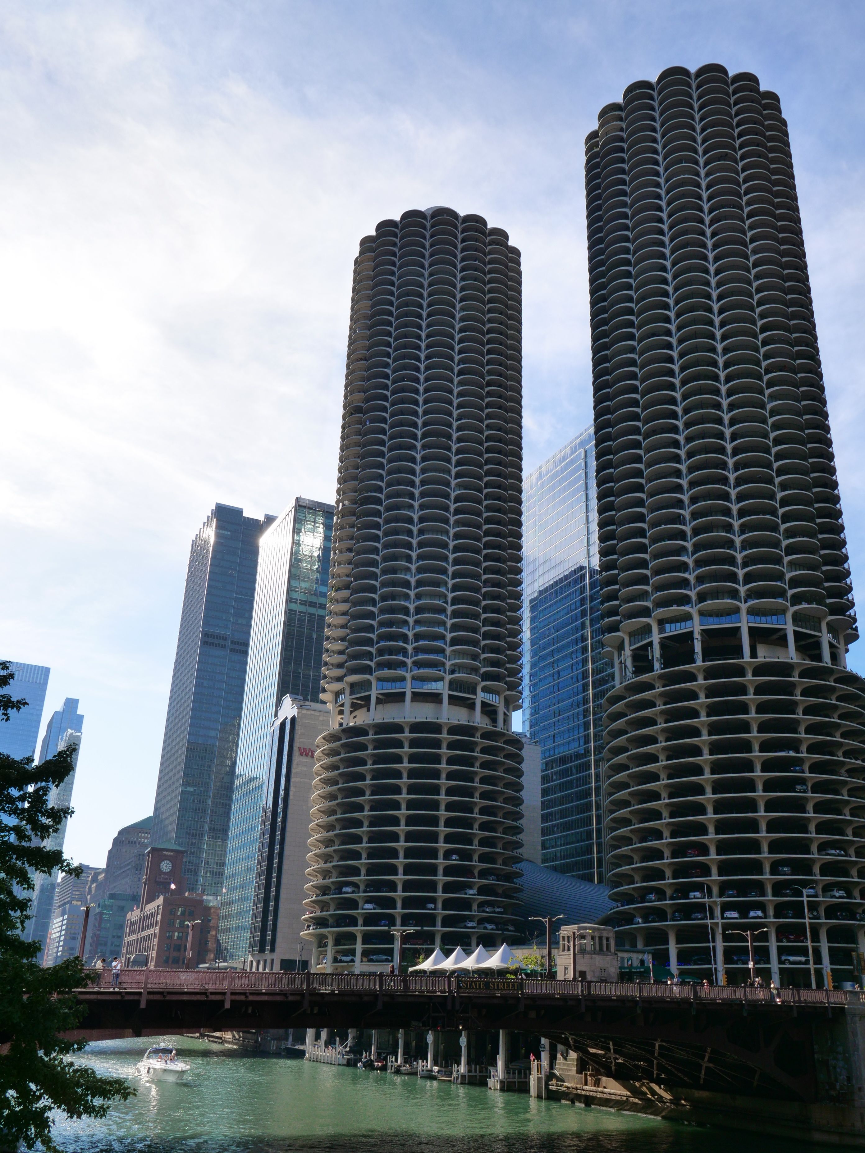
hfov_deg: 46.8
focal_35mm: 30
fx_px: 1000
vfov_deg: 60.0
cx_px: 432
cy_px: 576
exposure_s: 1/640
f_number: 6.3
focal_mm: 15
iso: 200
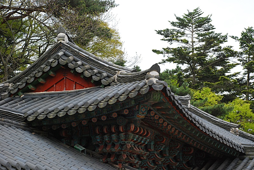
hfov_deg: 20.6
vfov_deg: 13.9
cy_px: 85
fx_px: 700
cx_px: 127
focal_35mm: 99
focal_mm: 66
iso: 400
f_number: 6.3
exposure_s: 1/200
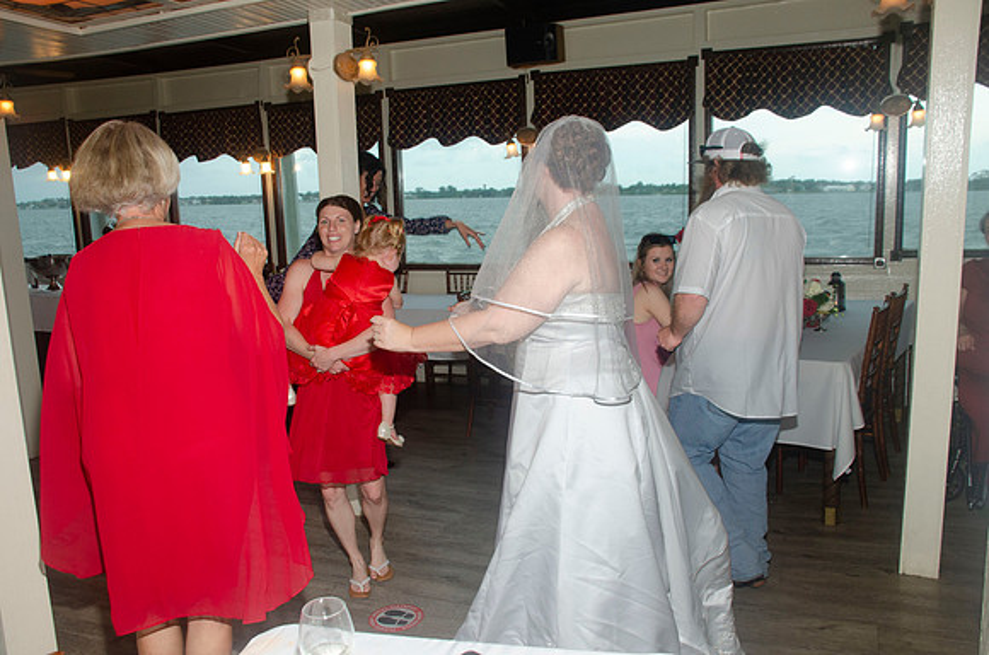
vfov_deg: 43.4
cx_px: 494
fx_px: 822
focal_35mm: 30
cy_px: 328
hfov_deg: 62.0
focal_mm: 20
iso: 400
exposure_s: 1/60
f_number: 5.6
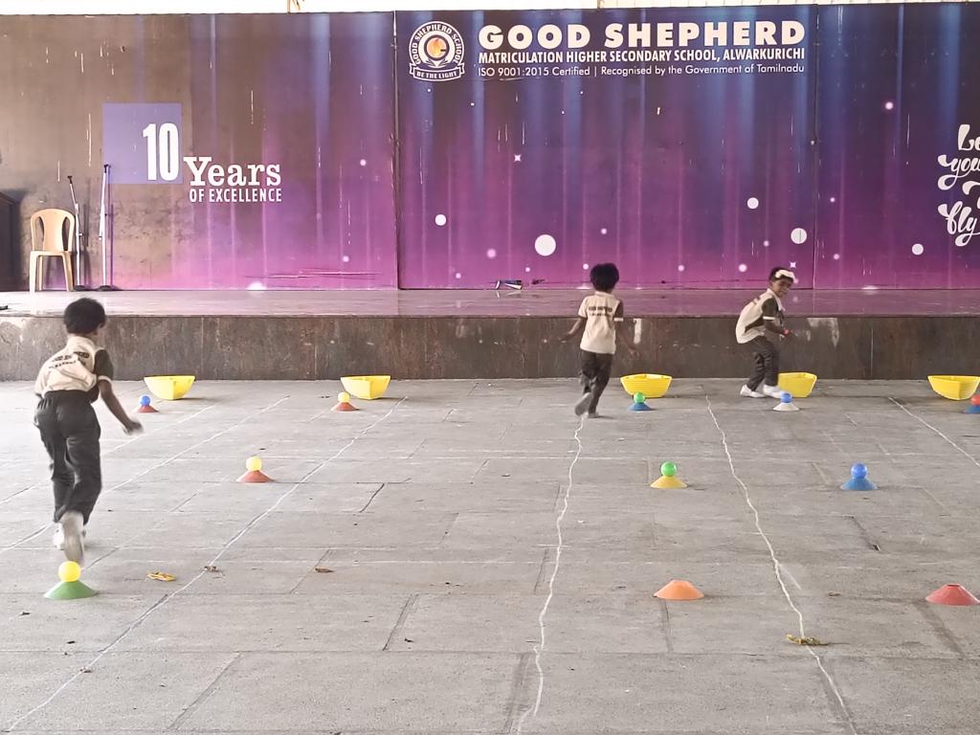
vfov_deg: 23.3
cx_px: 490
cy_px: 368
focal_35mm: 63
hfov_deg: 30.7
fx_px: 1784
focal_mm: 3.98
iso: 320
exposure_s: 1/60
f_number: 1.8
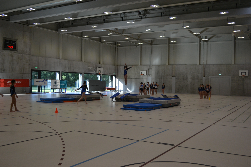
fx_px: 251
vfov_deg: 36.9
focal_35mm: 36
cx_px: 126
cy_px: 84
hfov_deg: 53.1
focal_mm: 24
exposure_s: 1/500
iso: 720
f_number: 4
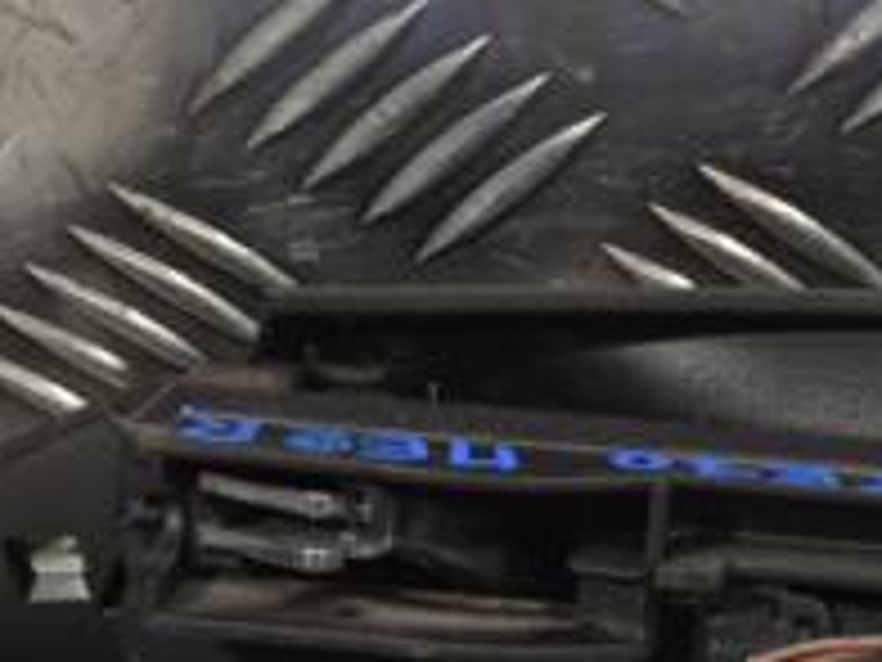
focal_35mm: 150
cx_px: 626
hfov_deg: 13.1
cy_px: 387
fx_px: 3822
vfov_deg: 9.9
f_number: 5
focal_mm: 34
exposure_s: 1/100
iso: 400
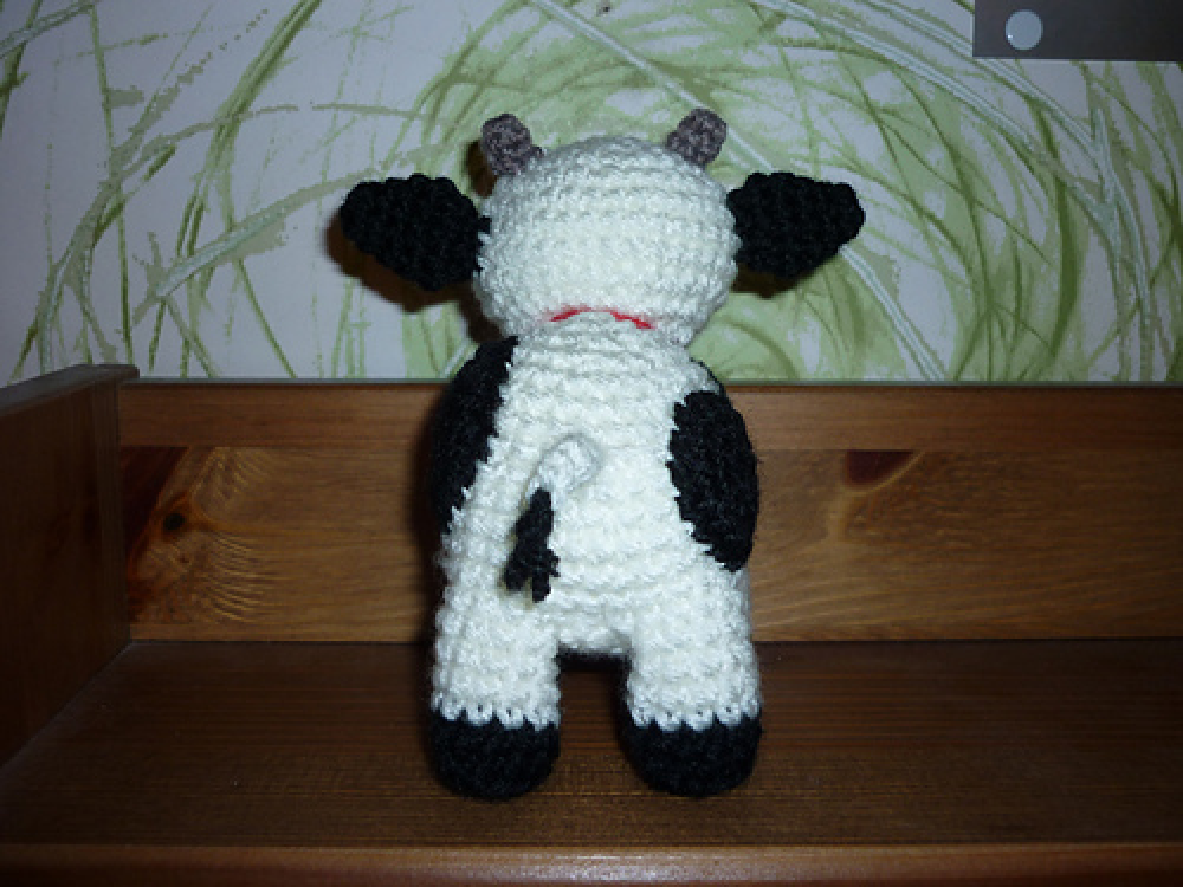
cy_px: 444
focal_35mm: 33
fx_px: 1128
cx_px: 592
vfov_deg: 42.9
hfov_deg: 55.4
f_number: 2.8
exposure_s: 1/30
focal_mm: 5.5
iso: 100
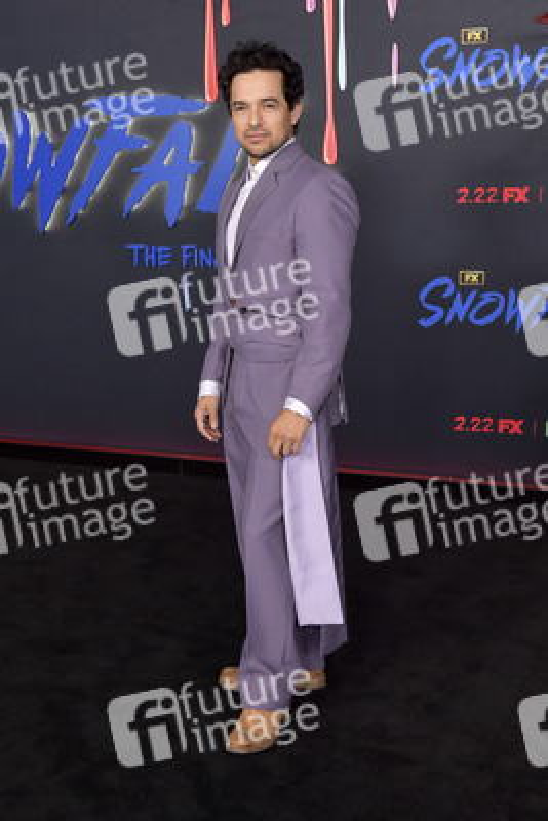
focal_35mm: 42
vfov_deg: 46.4
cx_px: 274
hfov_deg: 31.9
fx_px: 958
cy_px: 410
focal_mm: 42
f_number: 6.3
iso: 2000
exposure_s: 1/250
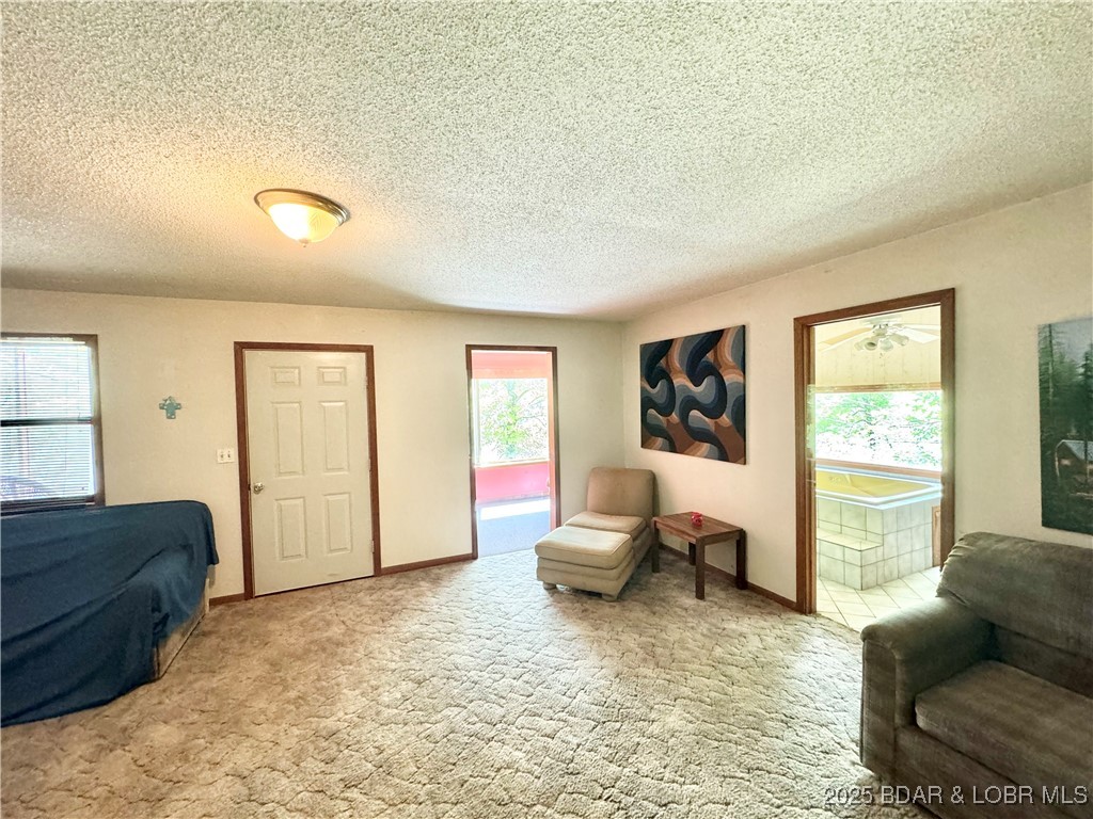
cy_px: 410
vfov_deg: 85.7
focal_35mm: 14
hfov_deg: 102.1
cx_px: 546
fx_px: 442
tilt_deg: -0.9
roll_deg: +1.7
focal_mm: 2.22
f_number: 2.2
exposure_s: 1/60
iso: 400
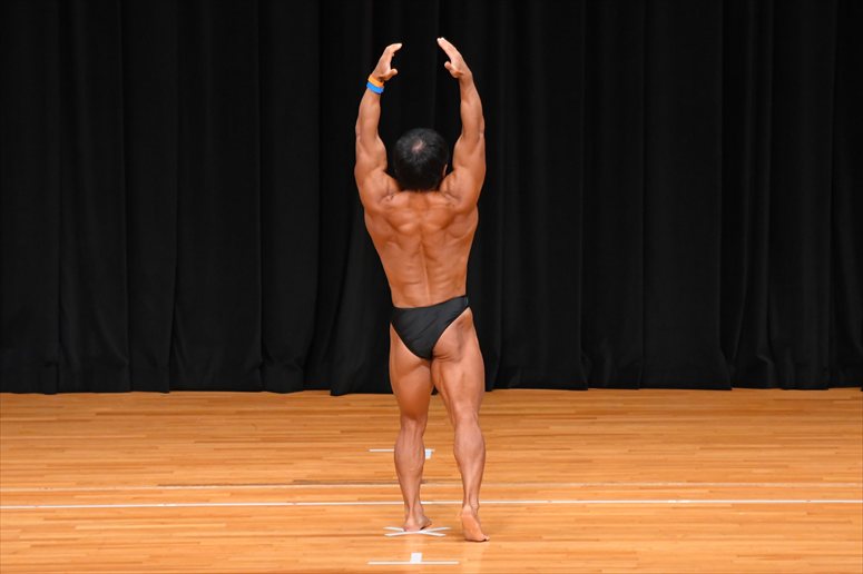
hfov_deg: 8.1
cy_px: 287
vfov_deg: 5.4
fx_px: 6110
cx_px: 432
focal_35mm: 255
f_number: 5.6
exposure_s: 1/400
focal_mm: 170
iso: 4000
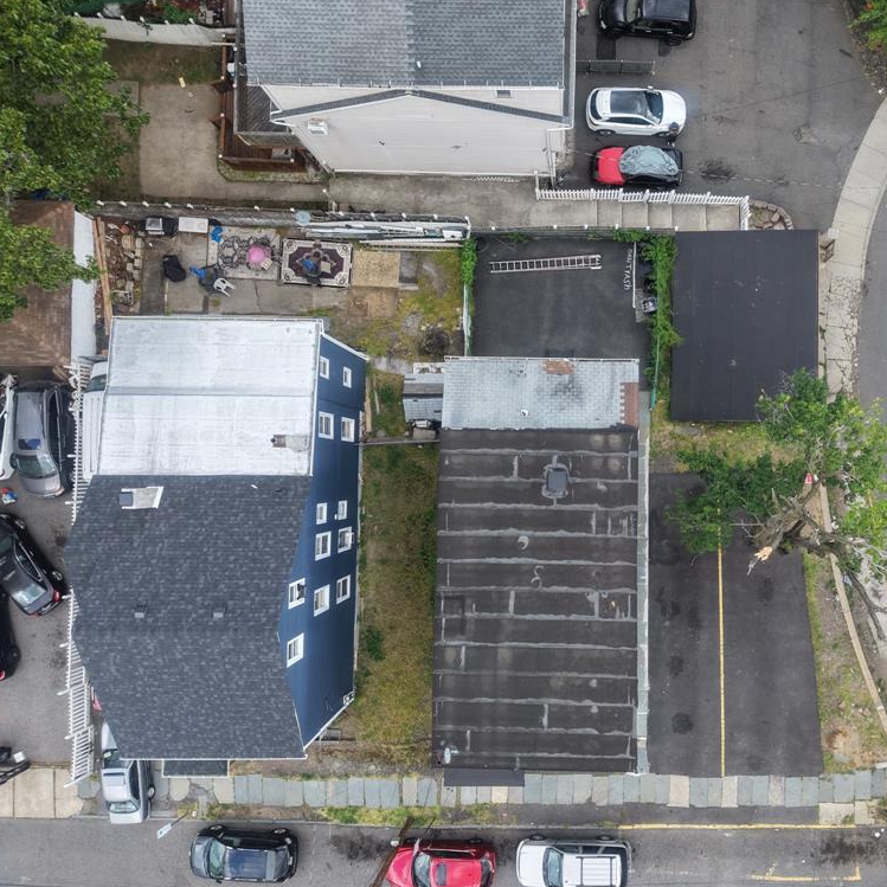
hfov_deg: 54.7
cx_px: 576
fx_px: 841
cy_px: 450
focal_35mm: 29
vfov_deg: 55.6
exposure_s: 1/400
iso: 200
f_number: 1.8
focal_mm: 8.67
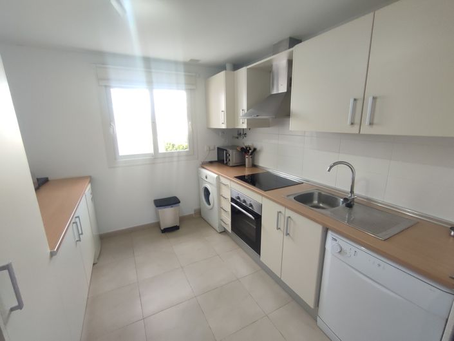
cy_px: 170
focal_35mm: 16
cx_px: 227
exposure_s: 1/100
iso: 227
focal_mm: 1.65
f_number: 2.2
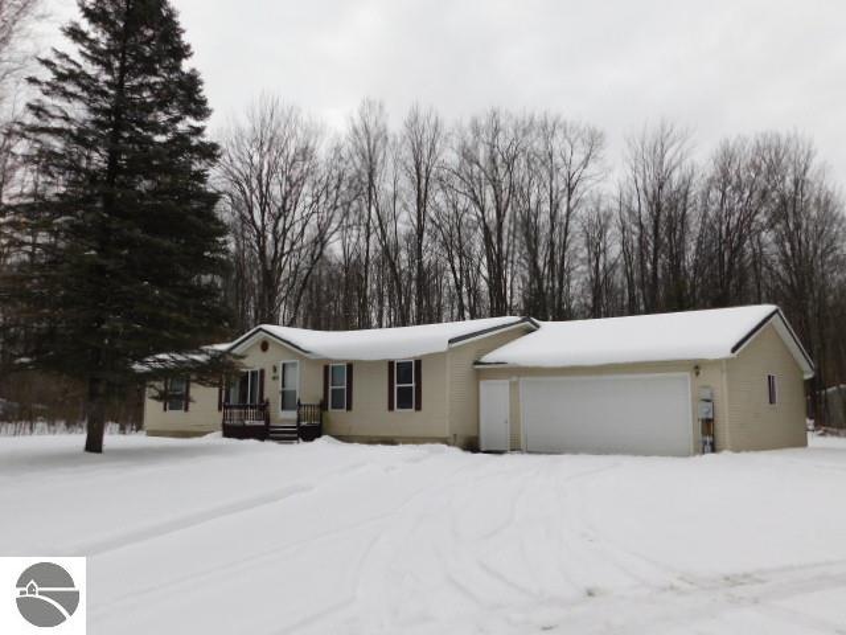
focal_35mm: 30
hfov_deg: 60.0
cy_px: 318
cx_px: 423
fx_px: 733
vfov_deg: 46.8
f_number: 3.2
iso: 125
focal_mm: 5.3
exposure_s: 1/800
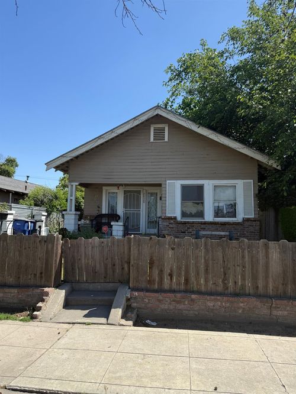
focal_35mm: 24
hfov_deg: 56.8
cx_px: 148
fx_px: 273
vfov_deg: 71.6
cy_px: 197
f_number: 1.78
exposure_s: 1/2907
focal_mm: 6.76
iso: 80
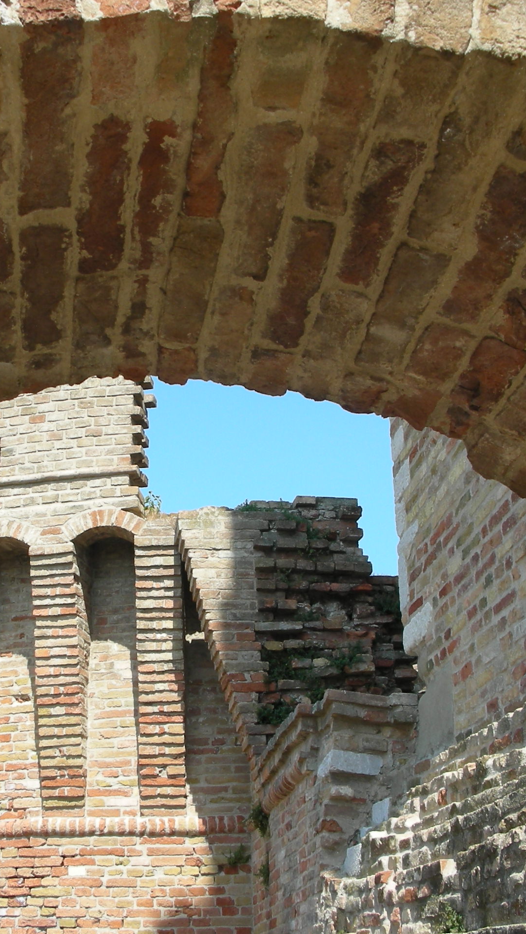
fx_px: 1388
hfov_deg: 21.3
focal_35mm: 56
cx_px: 136
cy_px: 503
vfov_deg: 37.2
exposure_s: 1/417
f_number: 3
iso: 50
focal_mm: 5.8
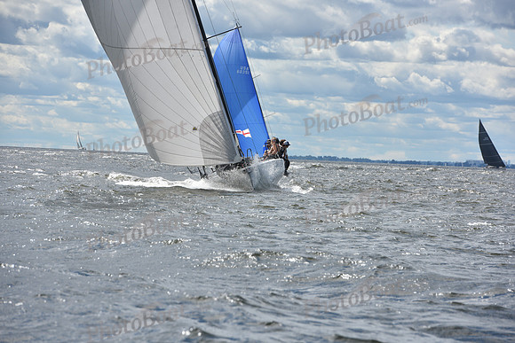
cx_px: 258
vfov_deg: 6.9
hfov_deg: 10.3
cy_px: 172
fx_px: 2862
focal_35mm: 200
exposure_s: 1/1000
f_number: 9
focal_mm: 200
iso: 250
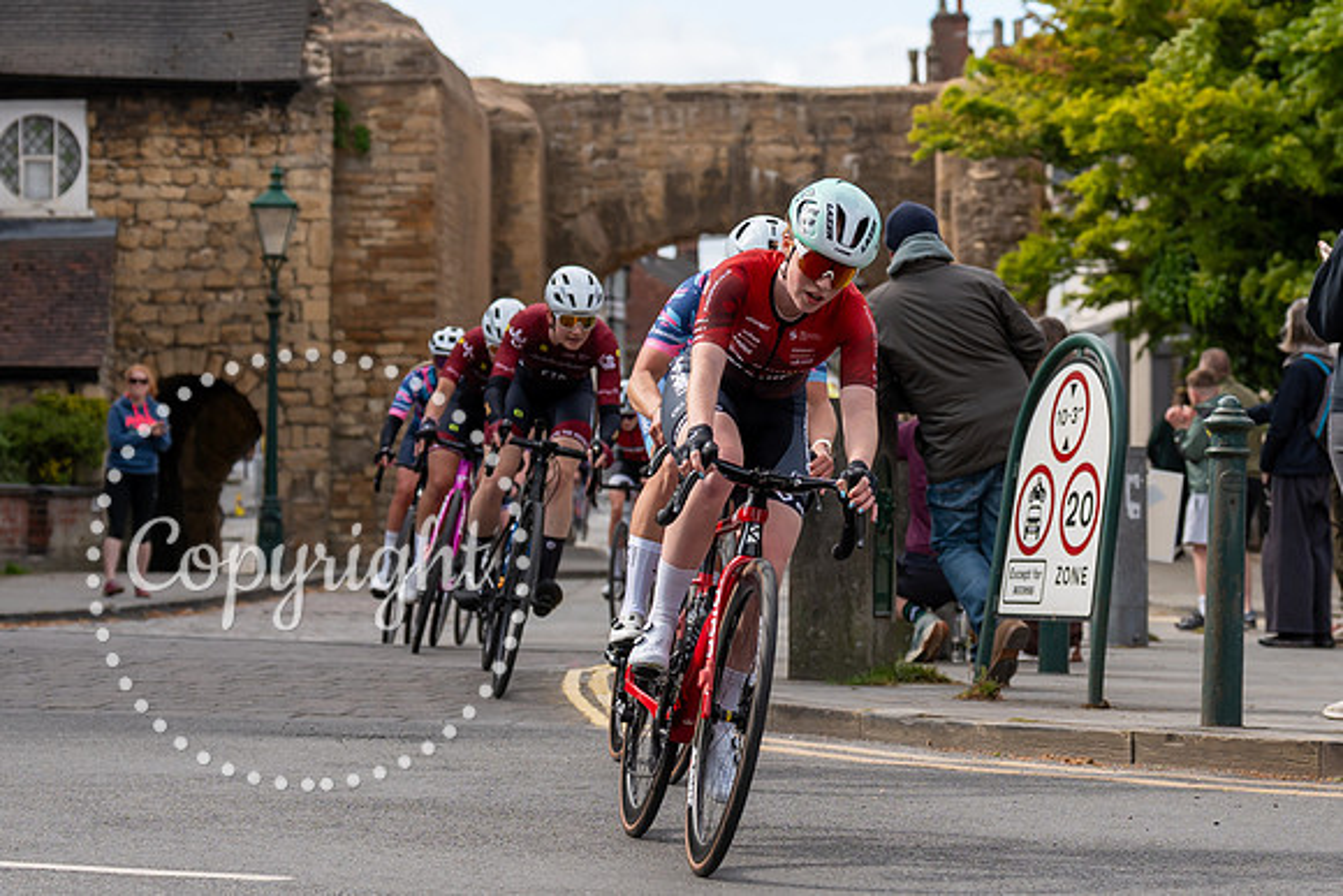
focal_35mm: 142
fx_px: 5310
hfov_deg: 14.4
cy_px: 298
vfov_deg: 9.6
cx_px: 897
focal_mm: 70
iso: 160
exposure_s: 1/1000
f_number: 4
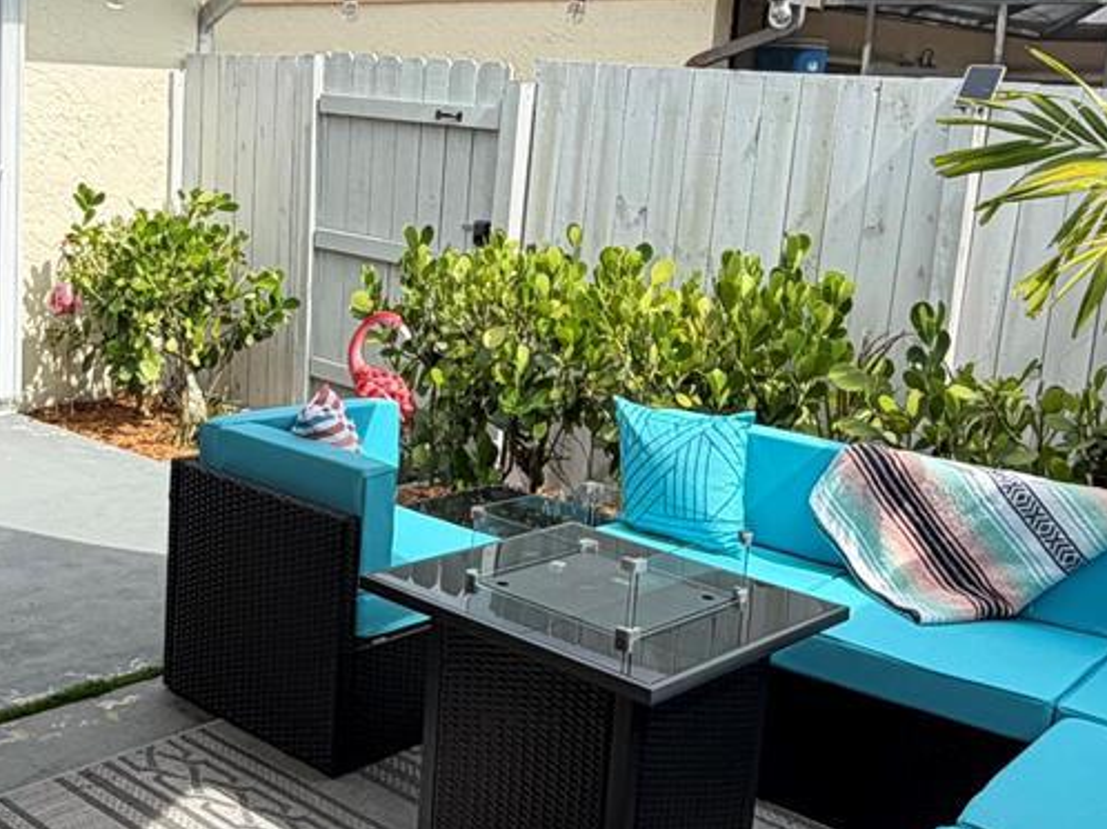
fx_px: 1438
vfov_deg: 32.0
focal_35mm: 45
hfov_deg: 41.5
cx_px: 367
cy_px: 300
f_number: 2.2
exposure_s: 1/770
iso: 32
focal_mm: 2.22
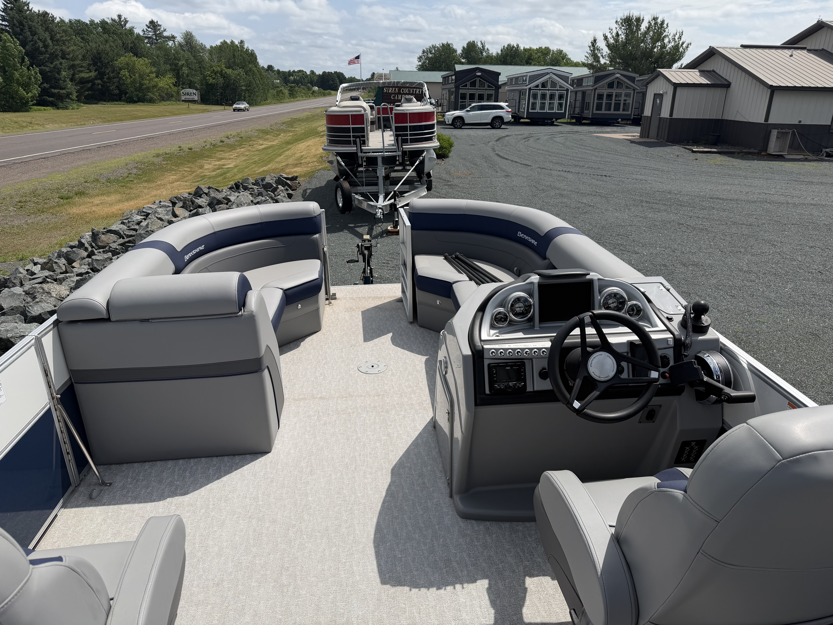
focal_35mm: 24
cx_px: 416
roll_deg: -0.5
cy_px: 312
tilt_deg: -18.8
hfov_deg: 71.6
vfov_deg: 56.8
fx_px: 578
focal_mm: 6.76
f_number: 1.78
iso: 80
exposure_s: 1/9091
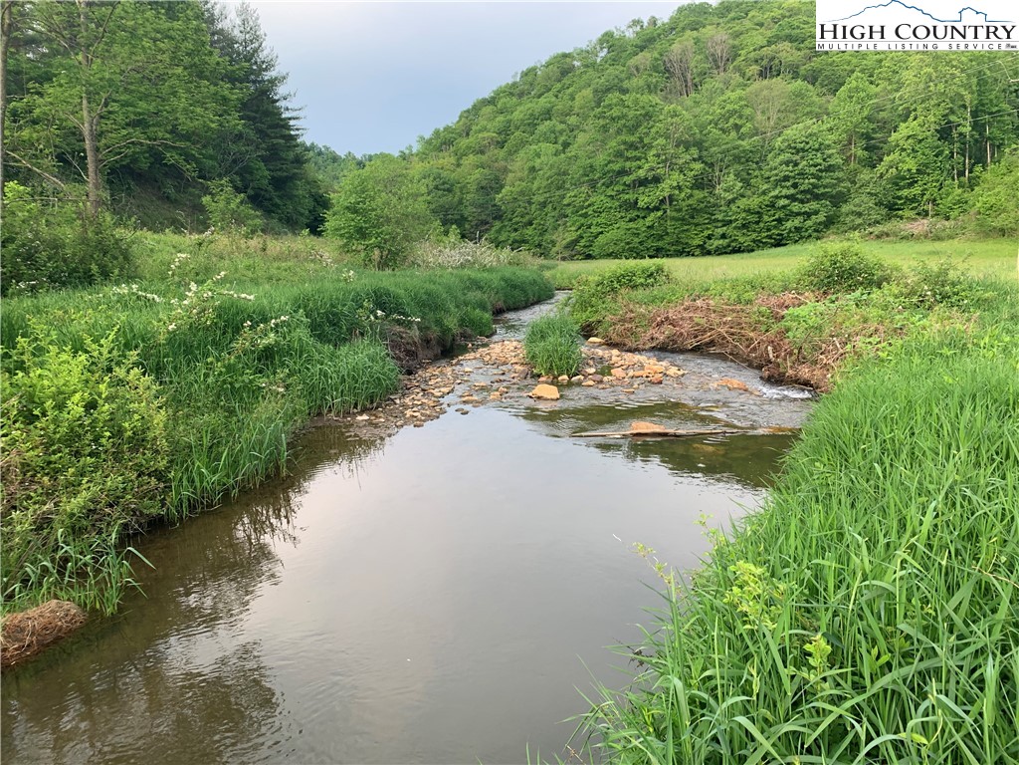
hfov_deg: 67.3
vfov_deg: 53.1
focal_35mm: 26
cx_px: 510
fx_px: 765
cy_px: 382
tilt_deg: -9.5
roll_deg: +0.4
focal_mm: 4.25
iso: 32
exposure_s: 1/121
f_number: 1.8
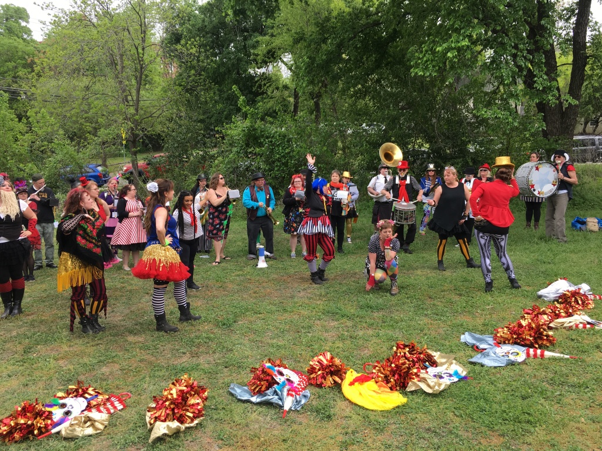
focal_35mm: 29
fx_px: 504
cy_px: 226
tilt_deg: -7.5
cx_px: 301
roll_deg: +1.2
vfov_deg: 48.2
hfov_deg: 61.7
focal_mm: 4.15
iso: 25
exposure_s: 1/252
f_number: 2.2
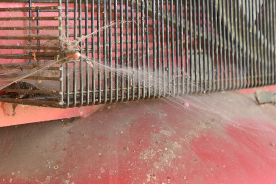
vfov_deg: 11.0
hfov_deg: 16.9
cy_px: -96
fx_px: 920
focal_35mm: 120
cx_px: 34
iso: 500
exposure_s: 1/250
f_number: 2.8
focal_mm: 35
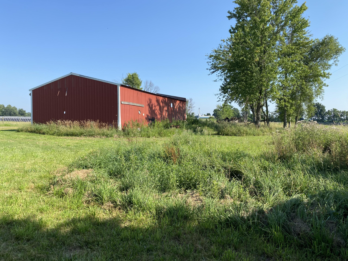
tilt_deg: -2.0
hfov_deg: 67.3
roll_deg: -0.4
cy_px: 130
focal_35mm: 26
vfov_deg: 53.1
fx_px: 261
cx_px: 174
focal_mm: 4.25
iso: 32
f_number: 1.8
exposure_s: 1/1779
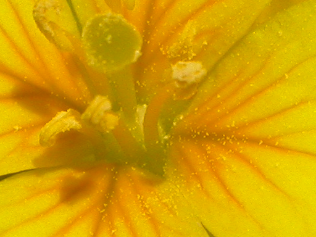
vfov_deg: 3.6
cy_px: 93
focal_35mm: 408
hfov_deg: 4.9
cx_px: 122
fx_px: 3725
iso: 100
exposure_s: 1/433
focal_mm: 19.1
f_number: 7.7
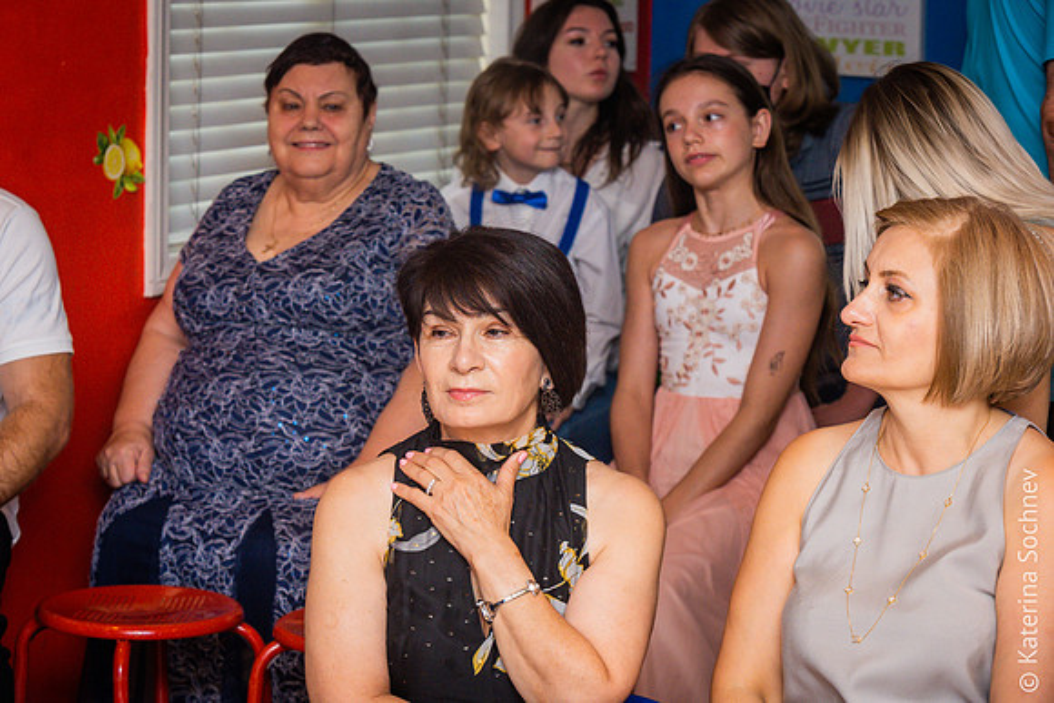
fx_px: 3075
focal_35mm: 105
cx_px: 527
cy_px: 352
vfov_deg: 13.0
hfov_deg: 19.5
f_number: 8
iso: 2000
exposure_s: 1/200
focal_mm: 105
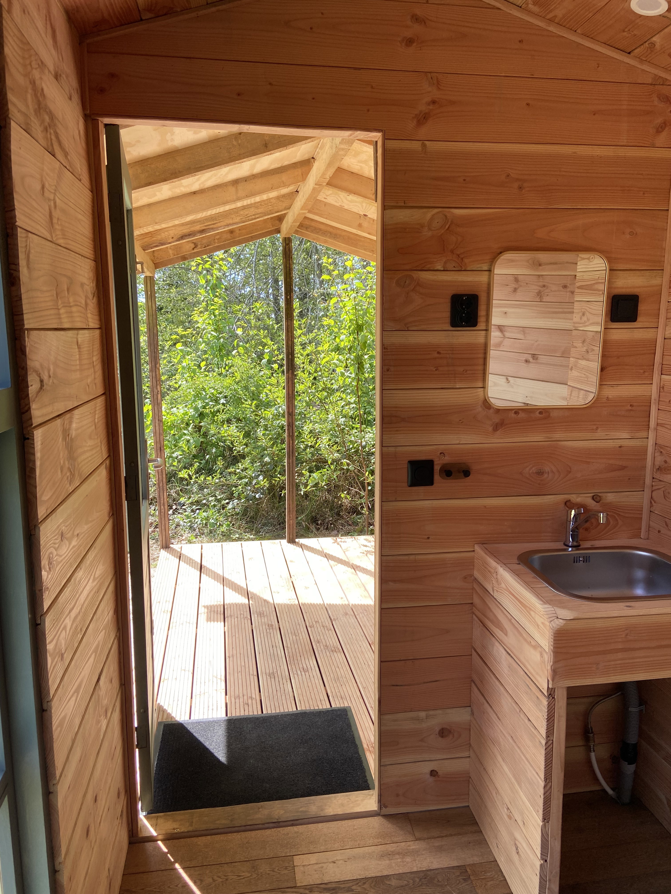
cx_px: 336
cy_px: 447
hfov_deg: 53.1
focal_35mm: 26
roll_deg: -0.1
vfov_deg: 67.3
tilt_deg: -7.0
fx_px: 672
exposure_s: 1/228
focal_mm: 4.25
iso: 32
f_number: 1.8
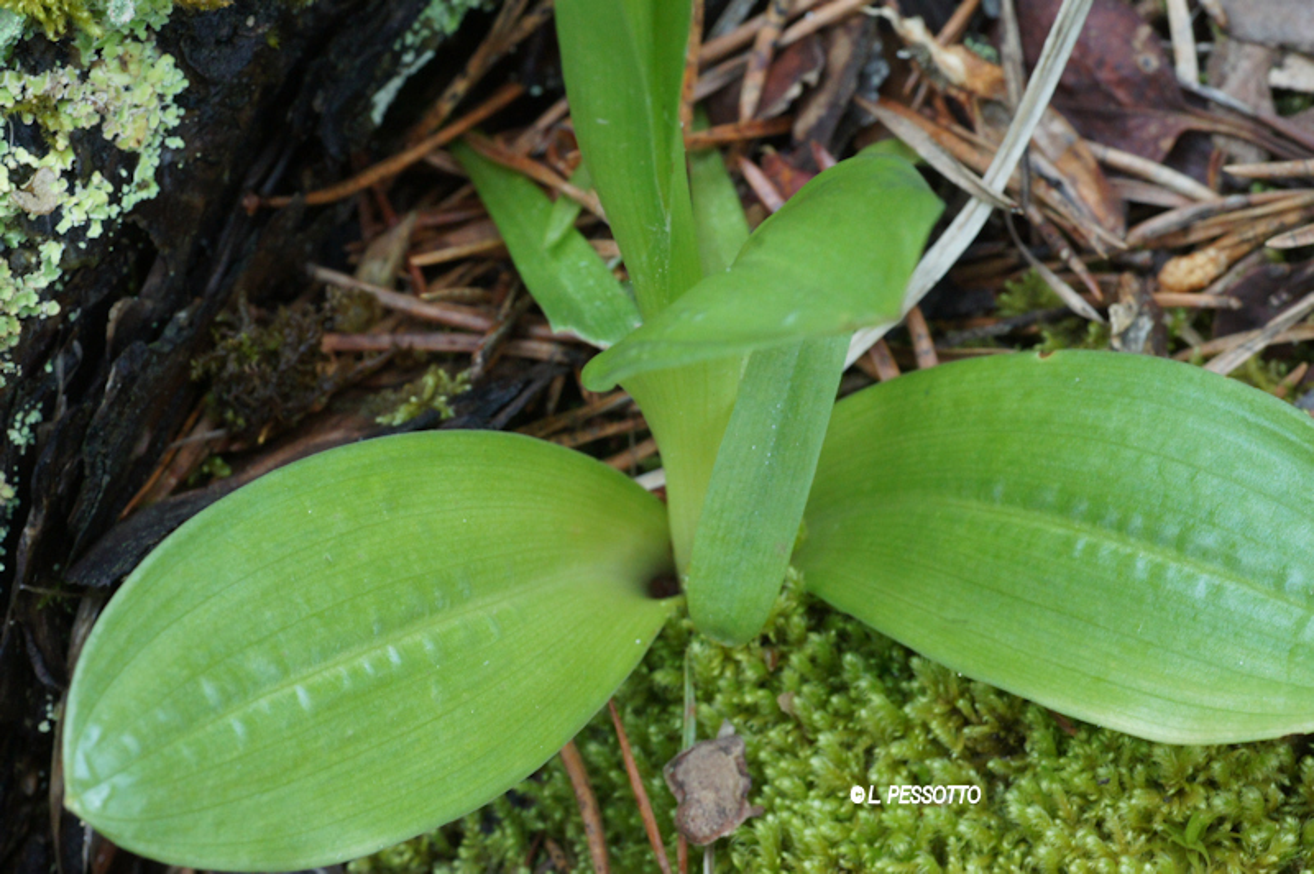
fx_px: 4923
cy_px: 437
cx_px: 657
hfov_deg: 15.2
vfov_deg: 10.1
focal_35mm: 135
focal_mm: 90
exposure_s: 1/60
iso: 1600
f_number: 13
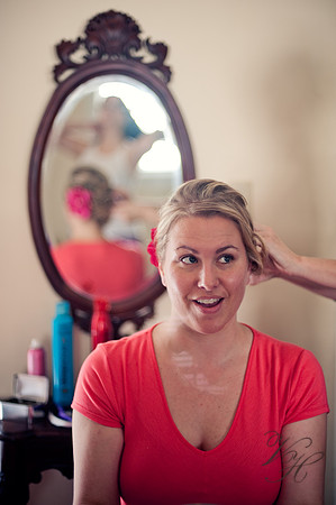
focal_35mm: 50
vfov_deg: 39.6
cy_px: 252
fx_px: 702
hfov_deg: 26.9
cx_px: 168
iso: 200
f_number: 1.4
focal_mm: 50
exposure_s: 1/250
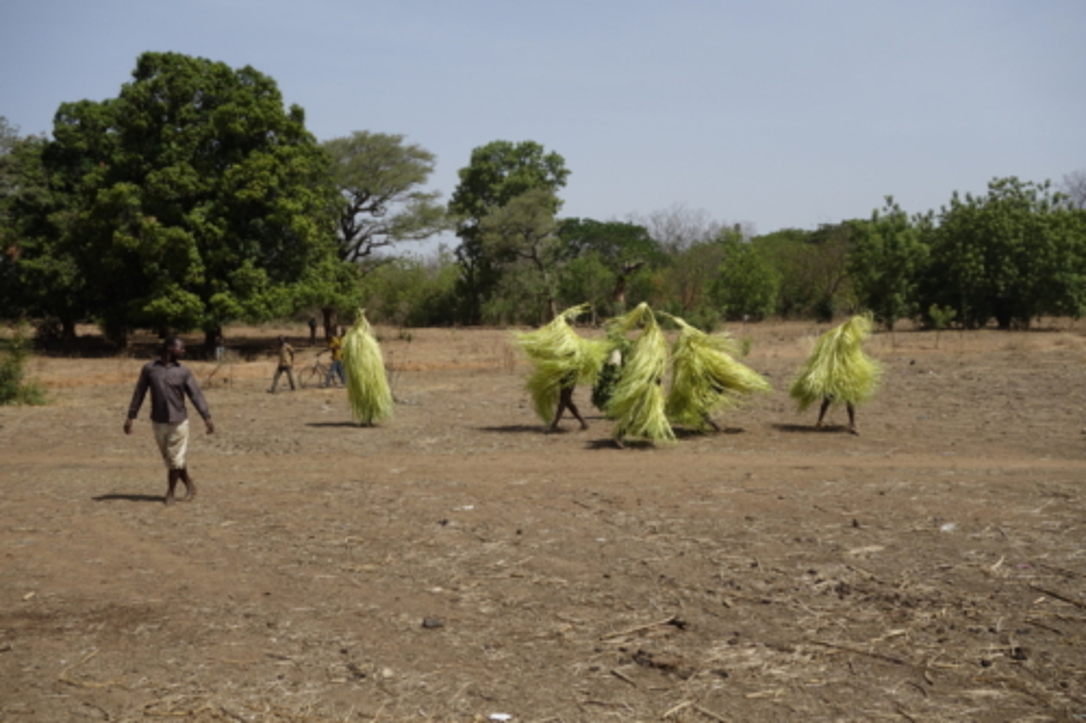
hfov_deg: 55.8
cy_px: 362
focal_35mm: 34
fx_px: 1025
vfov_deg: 38.9
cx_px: 543
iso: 125
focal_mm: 12.78
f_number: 5.6
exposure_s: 1/640
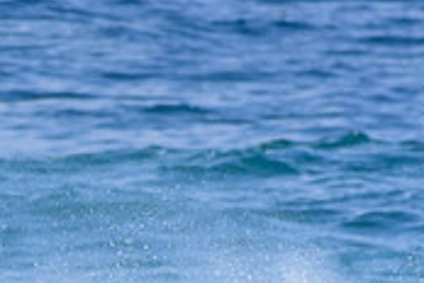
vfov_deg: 0.5
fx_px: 29525
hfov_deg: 0.8
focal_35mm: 2507
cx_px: 37
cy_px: 465
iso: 400
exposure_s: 1/2000
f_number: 5.6
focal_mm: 500
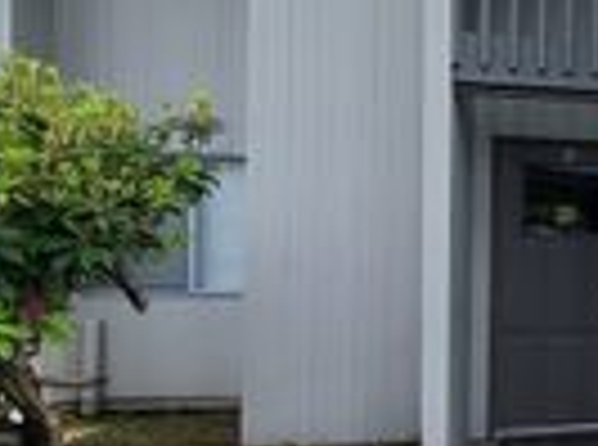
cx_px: 845
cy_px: 228
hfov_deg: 28.7
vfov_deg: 29.5
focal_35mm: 49
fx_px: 844
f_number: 2.2
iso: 32
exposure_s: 1/773
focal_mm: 1.74
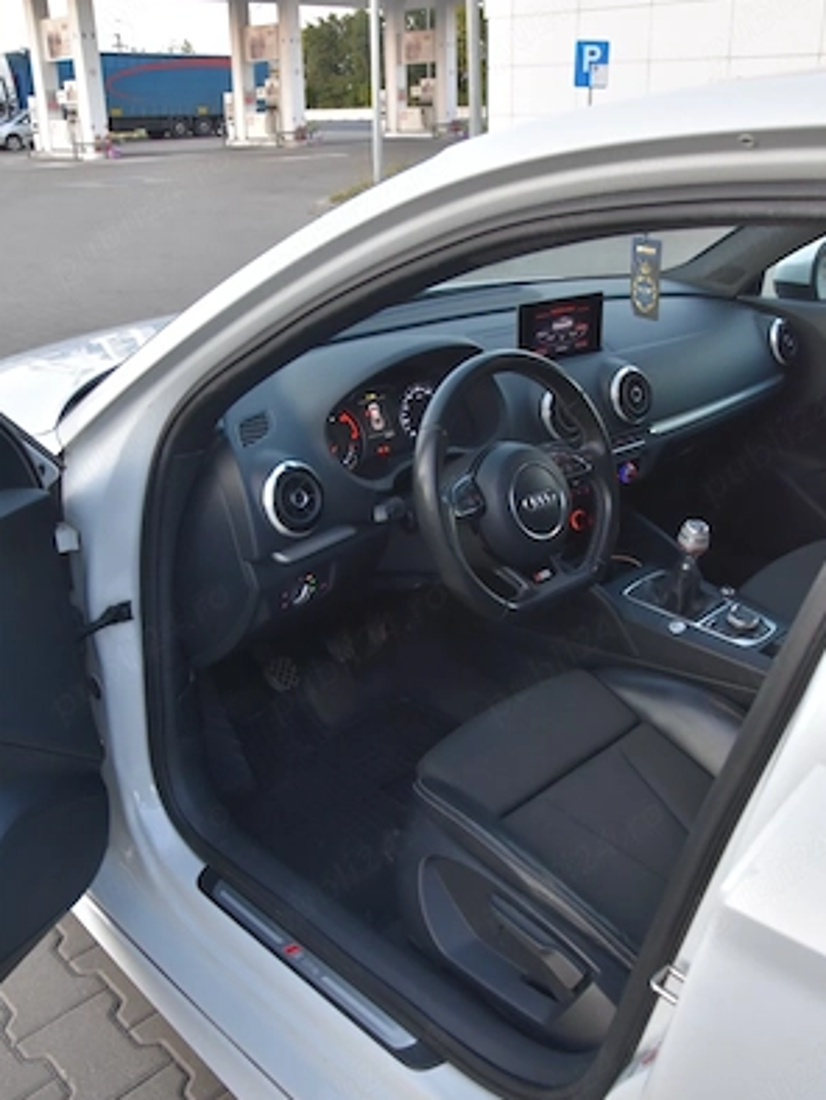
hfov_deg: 41.2
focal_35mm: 35
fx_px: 1098
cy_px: 536
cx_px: 413
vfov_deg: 53.2
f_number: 5
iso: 800
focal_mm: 21
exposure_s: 1/100
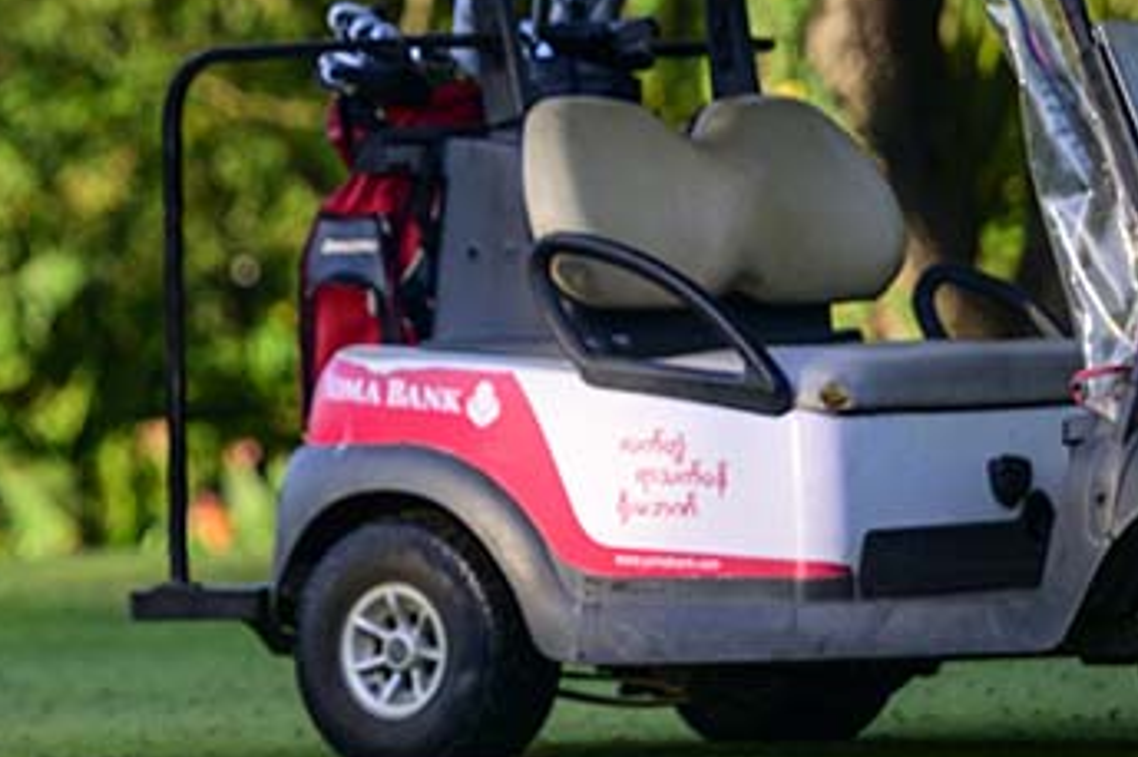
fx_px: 13680
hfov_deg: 4.8
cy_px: 53
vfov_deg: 3.2
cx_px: 83
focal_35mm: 433
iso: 450
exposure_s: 1/3200
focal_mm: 155
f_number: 2.8
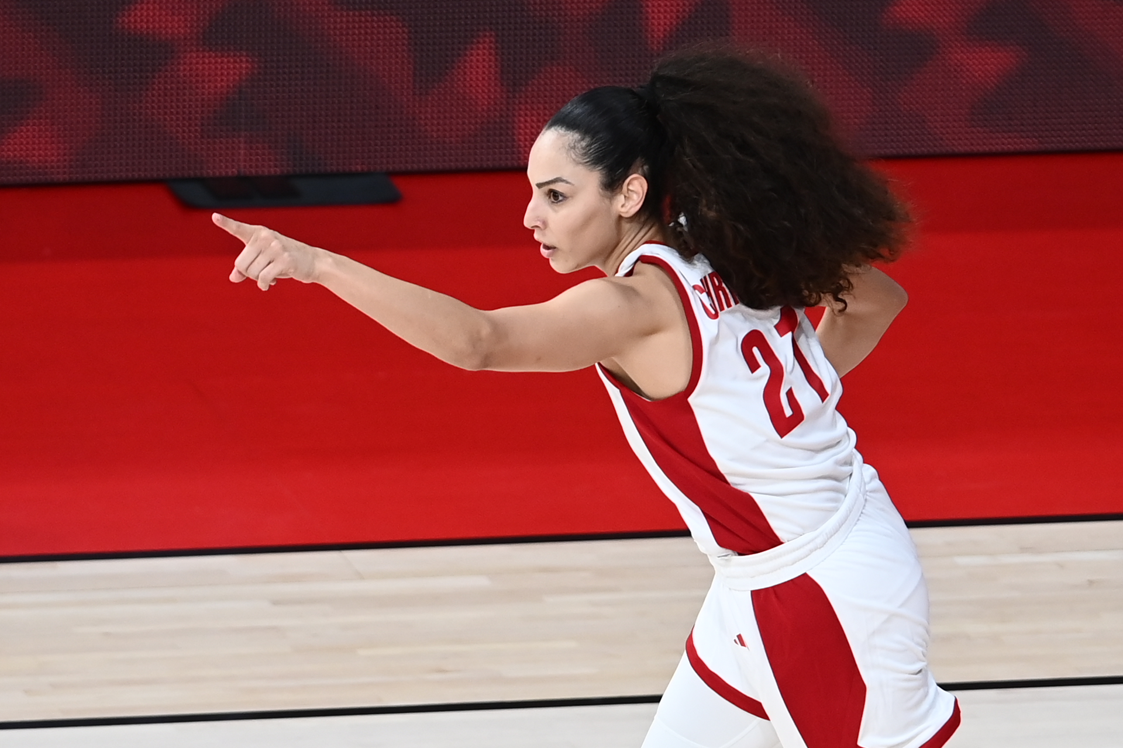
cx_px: 562
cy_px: 374
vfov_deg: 3.4
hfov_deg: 5.2
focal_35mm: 400
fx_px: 12477
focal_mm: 400
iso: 1250
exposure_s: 1/1000
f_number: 3.5
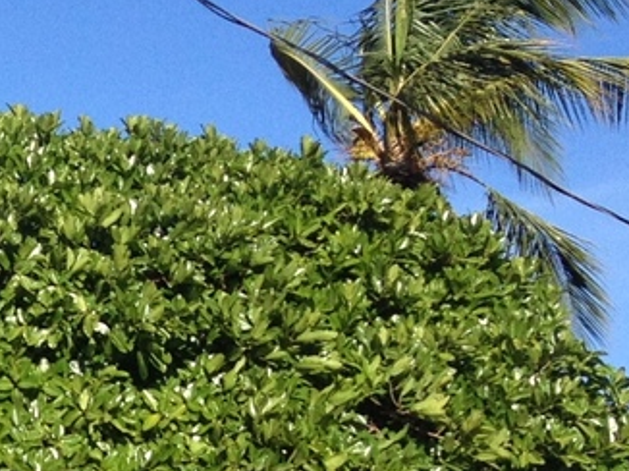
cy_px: 903
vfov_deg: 8.2
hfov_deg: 10.5
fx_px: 3123
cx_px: -652
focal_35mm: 172
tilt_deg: -0.6
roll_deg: -0.6
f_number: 2.4
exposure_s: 1/1346
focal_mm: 4.28
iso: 50
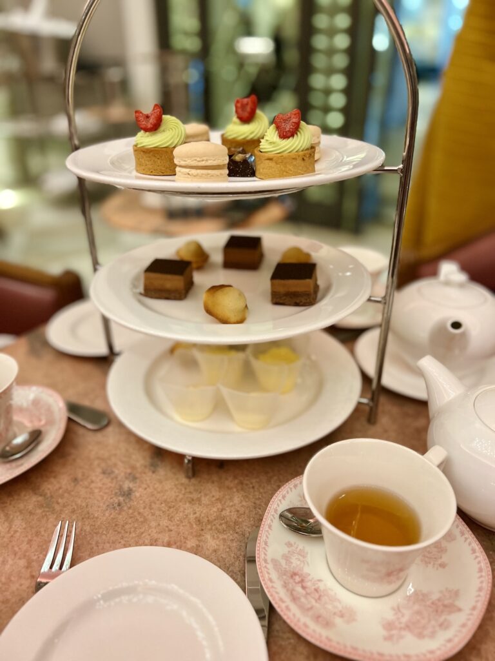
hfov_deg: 53.1
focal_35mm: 26
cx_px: 248
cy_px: 330
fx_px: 496
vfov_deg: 67.3
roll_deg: +1.0
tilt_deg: -28.6
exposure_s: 1/60
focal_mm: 5.7
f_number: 1.5
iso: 250
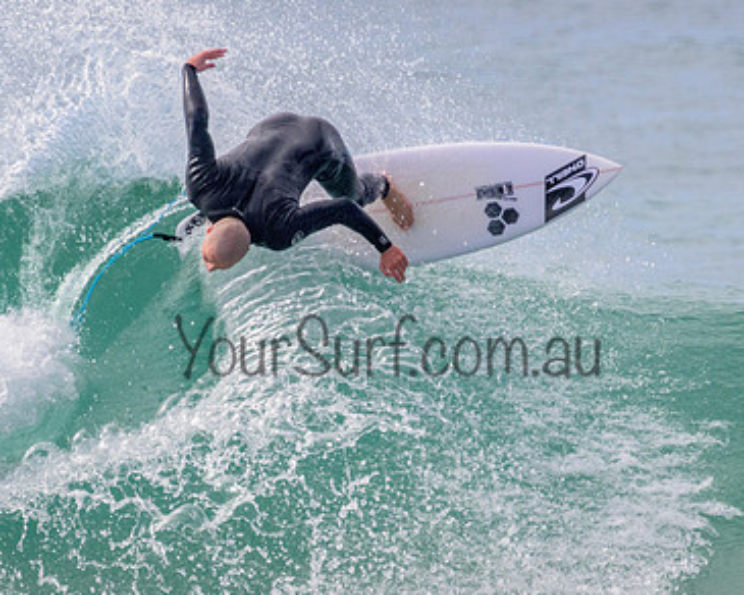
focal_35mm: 1622
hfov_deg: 1.2
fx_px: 35716
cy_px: 362
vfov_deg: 1.0
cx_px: 499
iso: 900
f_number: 11
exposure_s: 1/2000
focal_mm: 800
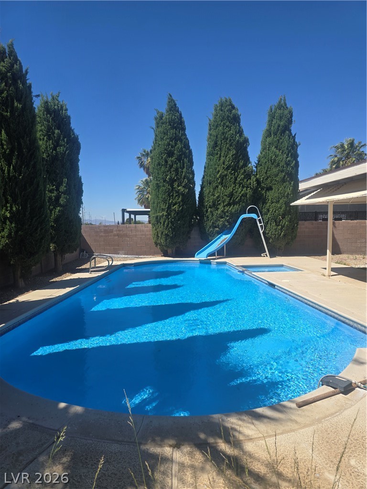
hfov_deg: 58.9
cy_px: 244
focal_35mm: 23
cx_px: 184
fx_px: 325
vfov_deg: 73.9
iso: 12
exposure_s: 1/934
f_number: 1.7
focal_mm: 6.3
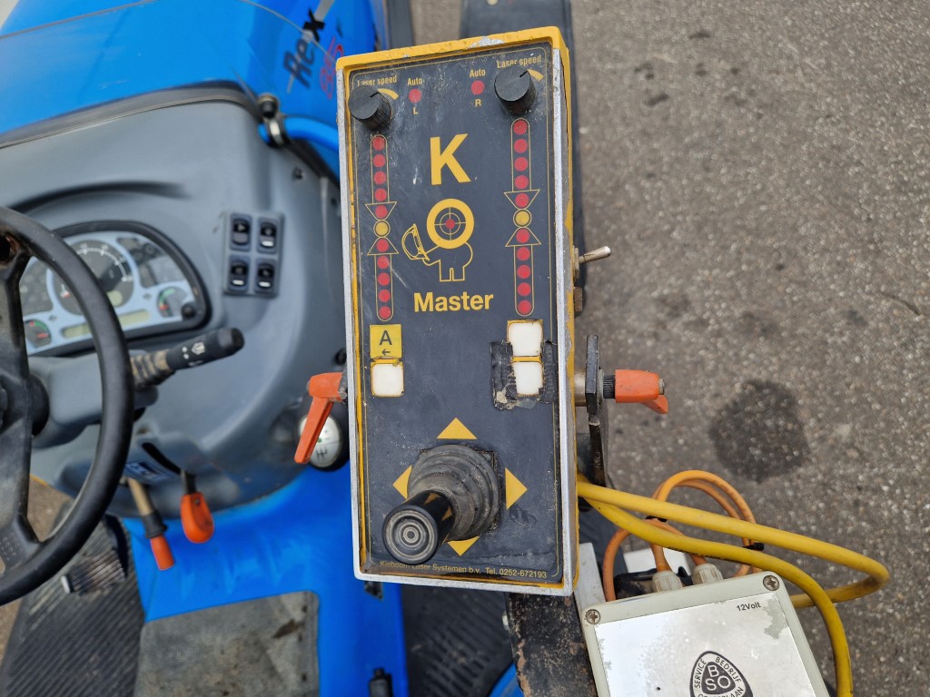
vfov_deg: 58.9
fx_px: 618
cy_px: 348
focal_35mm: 23
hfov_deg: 73.9
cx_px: 465
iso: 50
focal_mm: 5.4
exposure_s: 1/254
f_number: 1.8
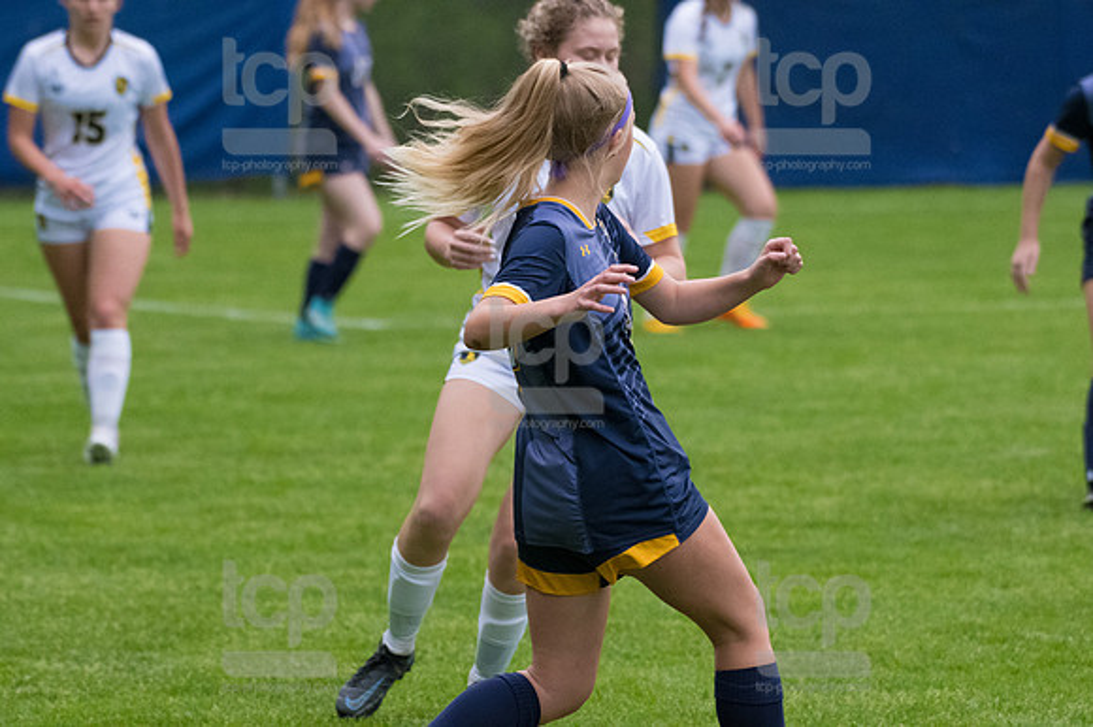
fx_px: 9558
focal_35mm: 315
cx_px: 546
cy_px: 364
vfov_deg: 4.4
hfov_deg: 6.5
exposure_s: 1/1600
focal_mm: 210
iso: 4000
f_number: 5.6
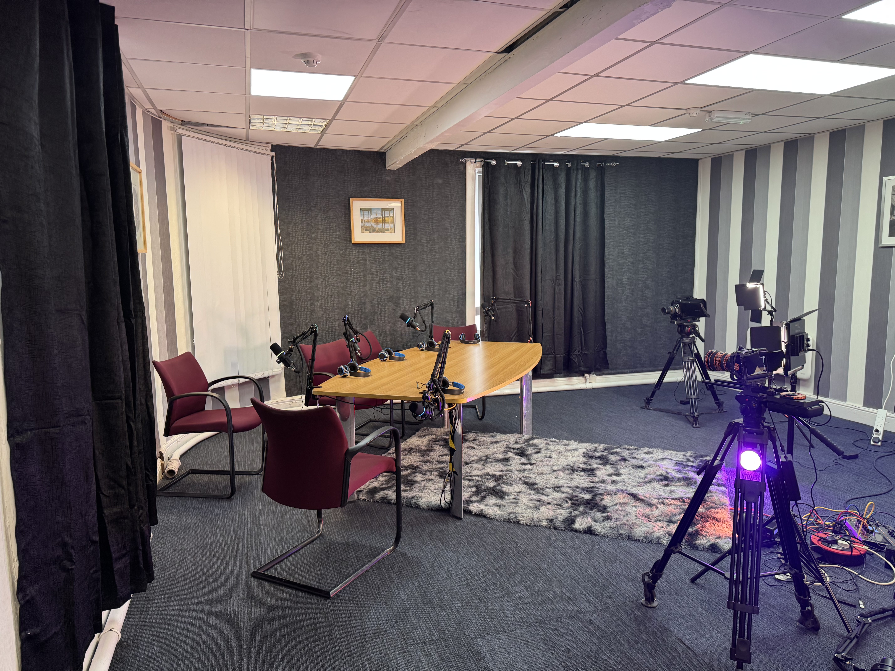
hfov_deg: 71.6
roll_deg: +1.4
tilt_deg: -7.0
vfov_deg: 56.8
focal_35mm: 24
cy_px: 336
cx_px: 448
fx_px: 621
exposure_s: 1/100
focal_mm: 6.76
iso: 200
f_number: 1.78
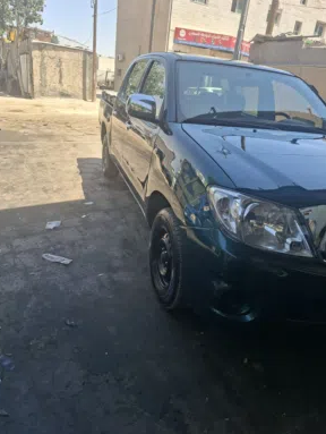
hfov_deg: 56.9
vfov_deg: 71.5
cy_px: 213
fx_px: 301
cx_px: 166
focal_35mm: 24
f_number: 1.8
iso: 50
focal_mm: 5.54
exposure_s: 1/692
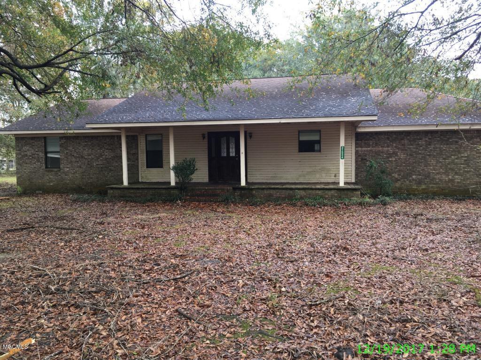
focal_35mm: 29
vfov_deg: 48.2
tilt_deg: -3.3
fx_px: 403
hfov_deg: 61.7
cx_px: 240
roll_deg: +1.1
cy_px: 180
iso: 40
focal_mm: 4.15
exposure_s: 1/120
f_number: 2.2
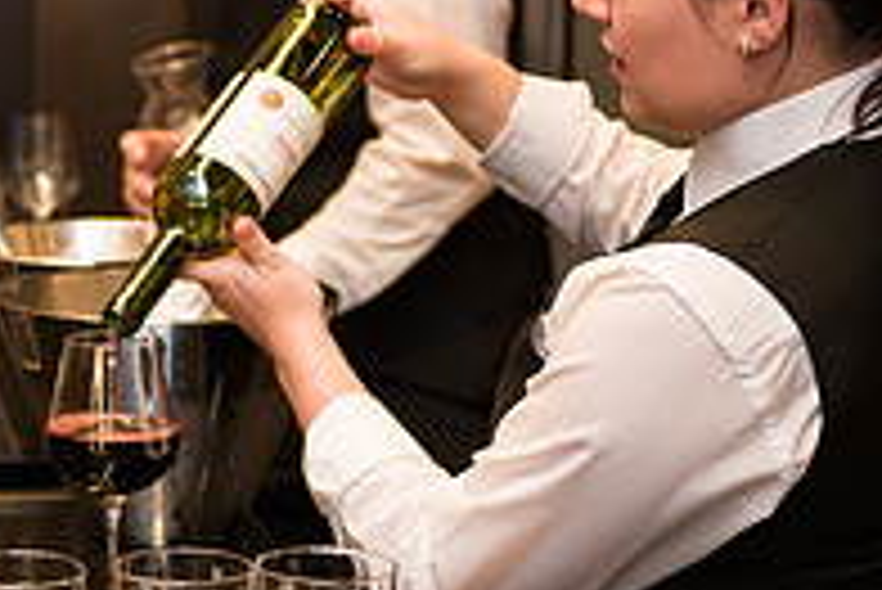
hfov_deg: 15.9
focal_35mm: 124
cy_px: 171
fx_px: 3040
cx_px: -184
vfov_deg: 11.1
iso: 400
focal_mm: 42
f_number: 3.2
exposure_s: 1/160
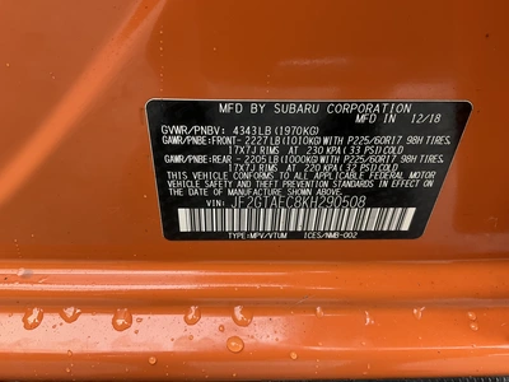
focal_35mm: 29
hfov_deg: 61.7
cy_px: 191
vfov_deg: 48.2
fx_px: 426
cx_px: 254
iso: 64
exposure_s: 1/84
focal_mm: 3
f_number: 1.8
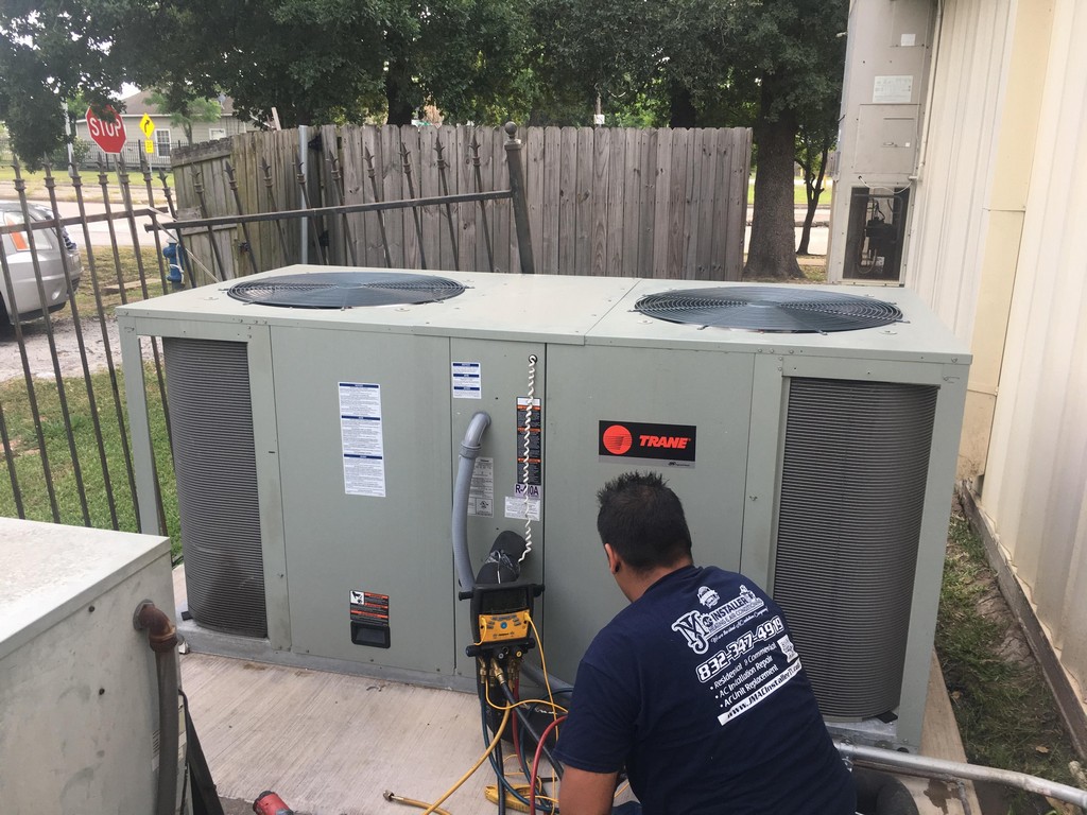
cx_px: 544
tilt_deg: -13.2
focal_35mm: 29
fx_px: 911
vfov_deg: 48.2
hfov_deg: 61.7
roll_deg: +0.5
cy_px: 408
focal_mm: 4.15
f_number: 2.2
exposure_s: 1/120
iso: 32
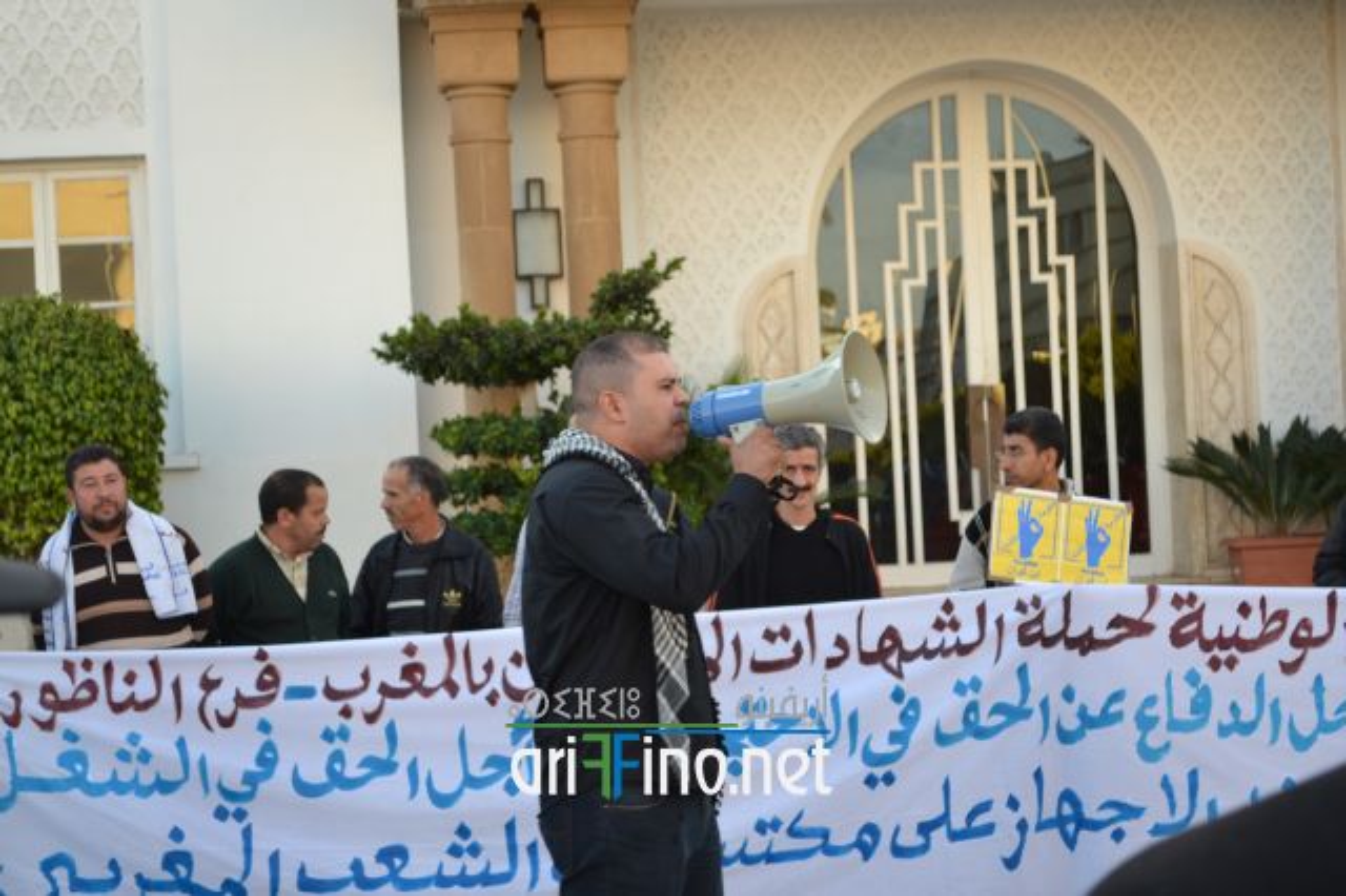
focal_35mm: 82
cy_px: 448
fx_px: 3083
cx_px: 673
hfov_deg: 24.6
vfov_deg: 16.5
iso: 220
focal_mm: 55
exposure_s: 1/125
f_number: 5.6
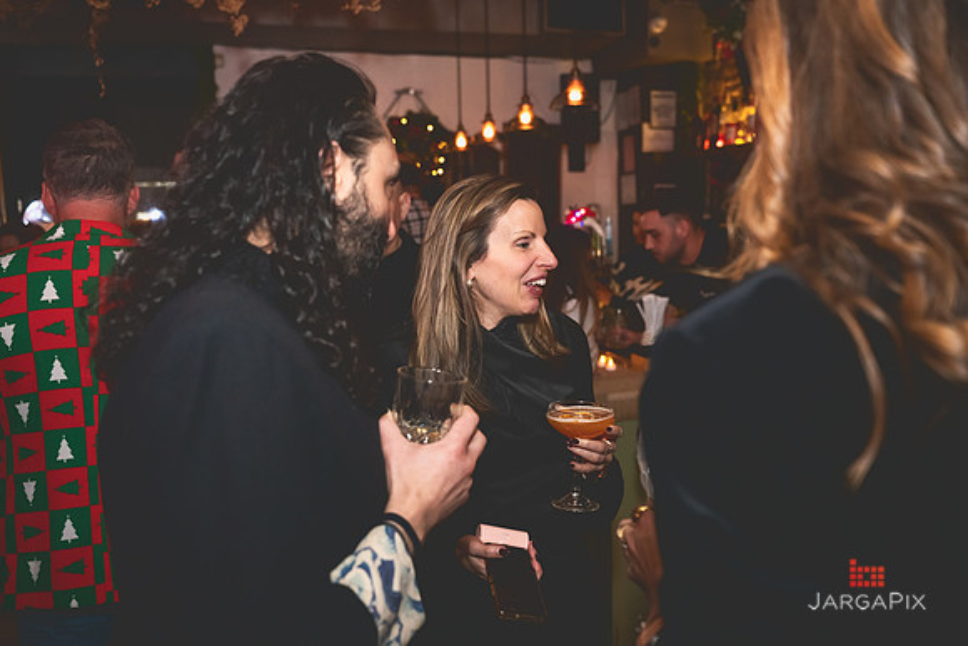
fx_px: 863
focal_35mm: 32
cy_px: 323
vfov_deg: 41.0
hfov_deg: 58.6
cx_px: 484
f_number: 3.2
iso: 3200
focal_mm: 31.5
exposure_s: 1/125
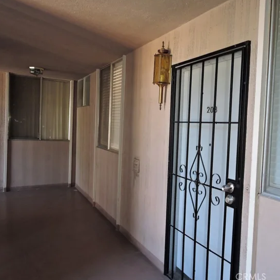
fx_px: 265
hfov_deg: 54.8
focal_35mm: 29
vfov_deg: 55.6
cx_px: 180
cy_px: 138
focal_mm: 4.3
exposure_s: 1/40
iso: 220
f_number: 3.3
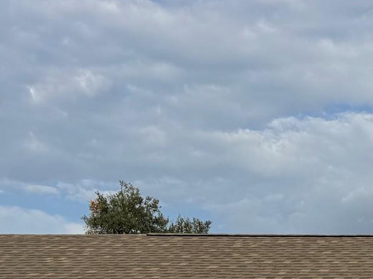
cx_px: 471
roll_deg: -1.5
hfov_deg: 21.5
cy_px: 391
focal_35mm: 83
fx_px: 894
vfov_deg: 16.5
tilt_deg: +0.4
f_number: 1.78
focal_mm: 6.76
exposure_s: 1/6410
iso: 80
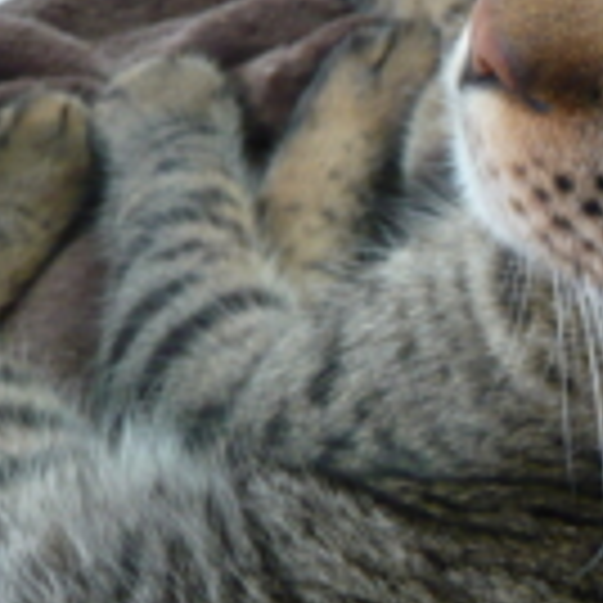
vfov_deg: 23.4
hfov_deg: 20.9
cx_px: 814
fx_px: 1458
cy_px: 284
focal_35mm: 74
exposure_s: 1/8
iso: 200
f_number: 2.8
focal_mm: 4.6
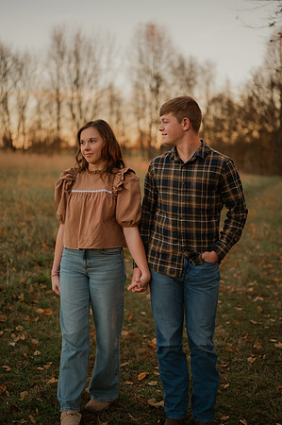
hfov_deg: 26.9
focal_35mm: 50
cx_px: 141
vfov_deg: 39.6
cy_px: 212
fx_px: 589
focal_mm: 50
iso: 100
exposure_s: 1/125
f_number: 1.8
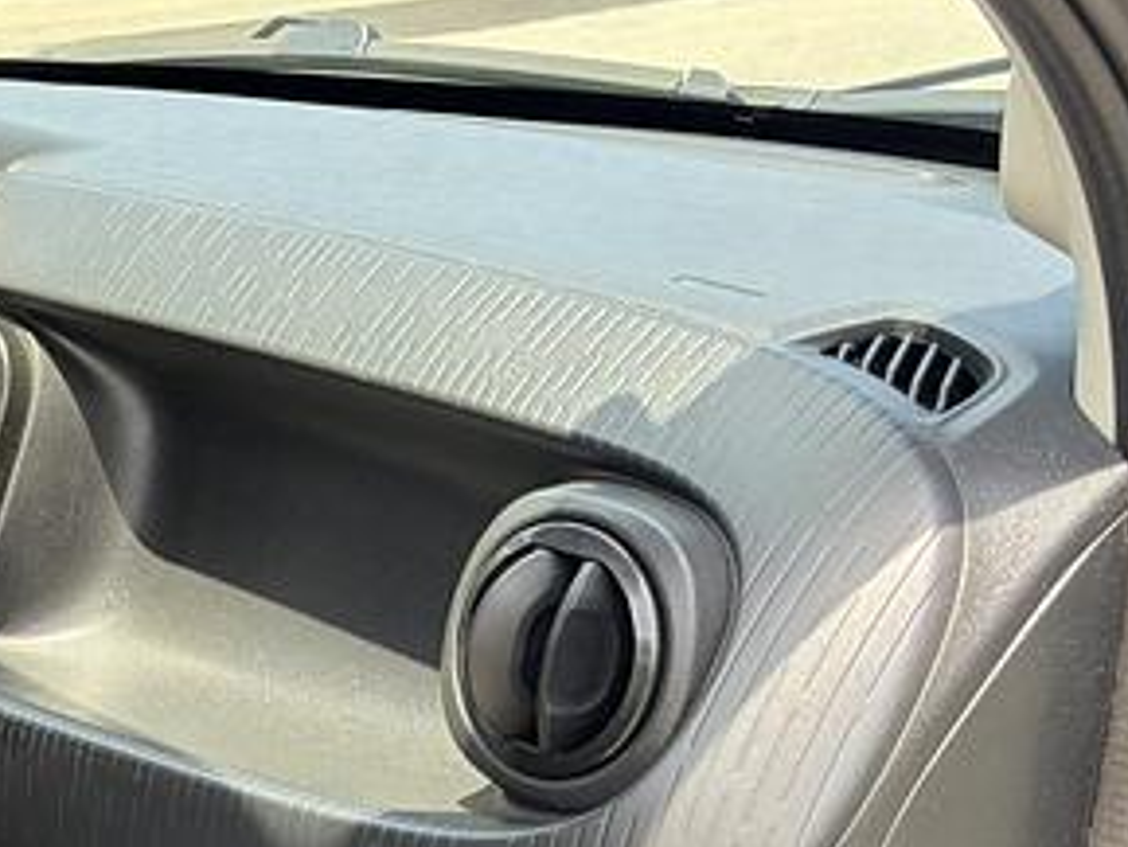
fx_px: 2347
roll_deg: -6.9
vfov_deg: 20.0
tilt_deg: -13.9
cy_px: 781
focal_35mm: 72
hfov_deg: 23.4
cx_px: -398
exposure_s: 1/201
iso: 64
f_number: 1.6
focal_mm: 5.96
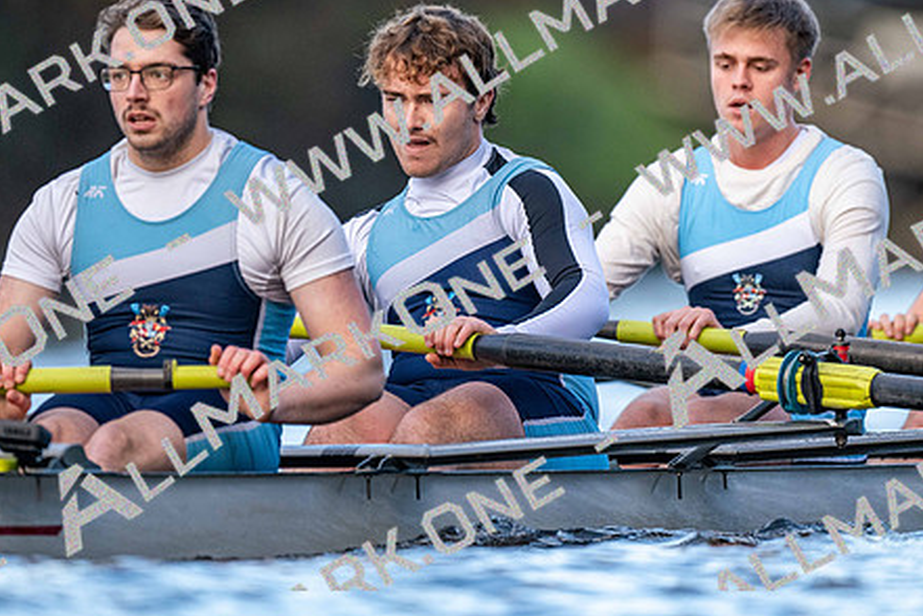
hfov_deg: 2.6
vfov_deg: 1.7
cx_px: 483
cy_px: 232
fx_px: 20228
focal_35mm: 789
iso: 2000
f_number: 4
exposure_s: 1/2500
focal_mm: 600
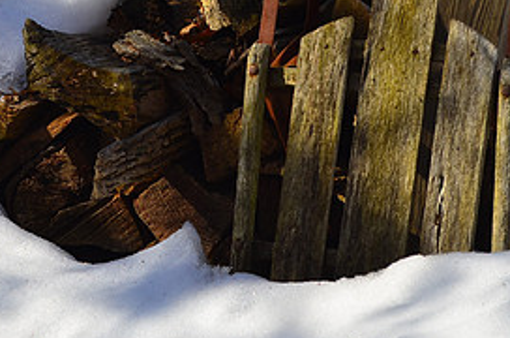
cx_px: 96
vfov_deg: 7.7
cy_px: 60
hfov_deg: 11.7
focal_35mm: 176
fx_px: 2488
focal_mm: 55
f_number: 8
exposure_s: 1/250
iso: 100
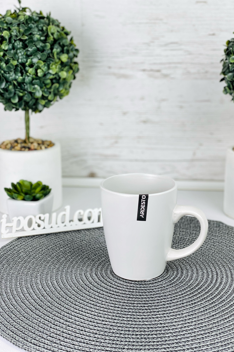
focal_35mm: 55
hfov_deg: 24.6
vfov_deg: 36.2
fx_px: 536
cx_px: 132
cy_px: 175
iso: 20
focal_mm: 6
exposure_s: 1/175
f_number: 2
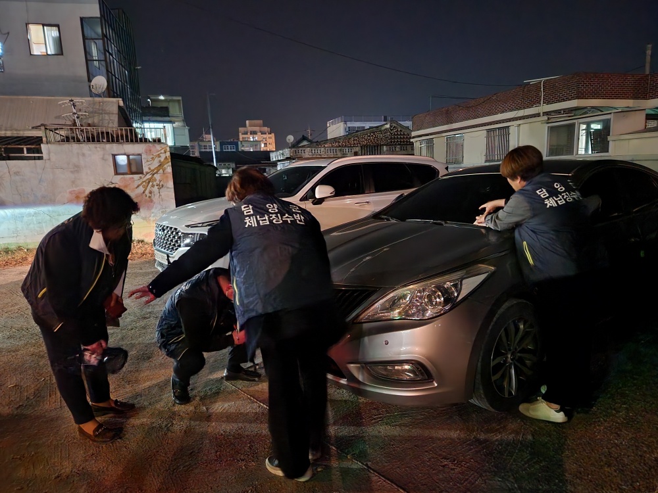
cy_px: 246
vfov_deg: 58.9
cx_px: 329
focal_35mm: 23
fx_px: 437
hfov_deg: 73.9
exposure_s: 1/8
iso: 1600
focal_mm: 5.4
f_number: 1.8
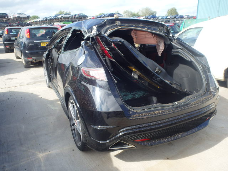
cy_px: 86
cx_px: 114
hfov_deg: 63.4
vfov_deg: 49.7
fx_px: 184
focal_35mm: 28
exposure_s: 1/320
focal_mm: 5
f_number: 3.9
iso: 125
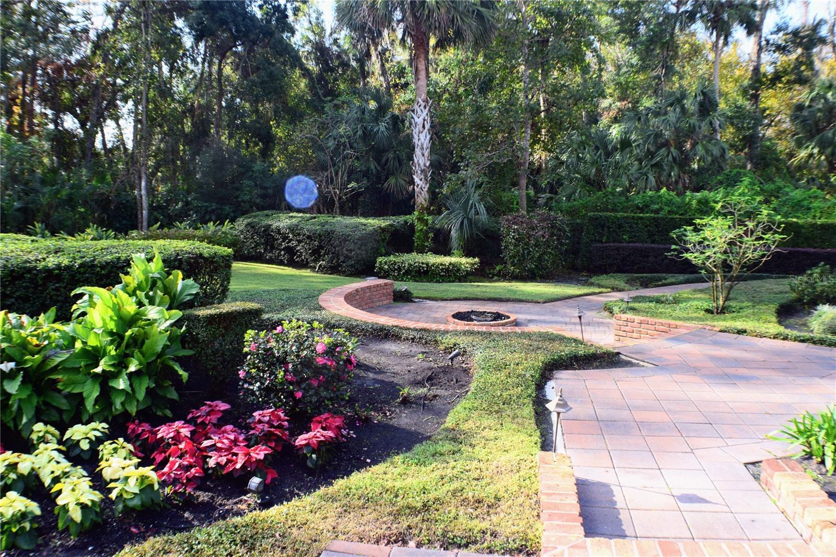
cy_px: 278
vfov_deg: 36.9
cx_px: 418
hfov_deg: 53.1
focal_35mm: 36
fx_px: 836
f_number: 9
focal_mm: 24
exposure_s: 1/160
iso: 400
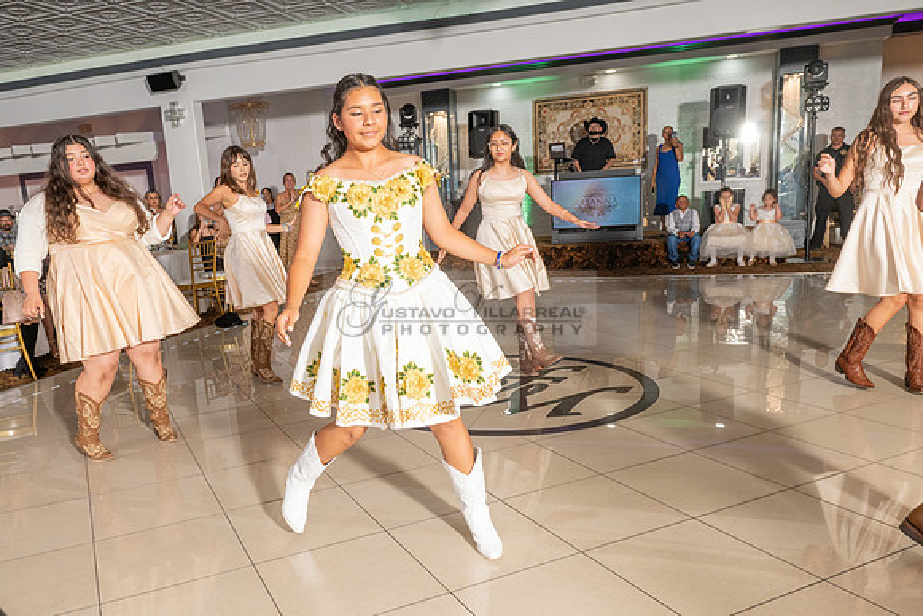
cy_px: 360
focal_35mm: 28
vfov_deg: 46.1
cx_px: 383
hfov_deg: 64.9
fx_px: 720
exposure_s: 1/200
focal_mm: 24
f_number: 7.1
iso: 800
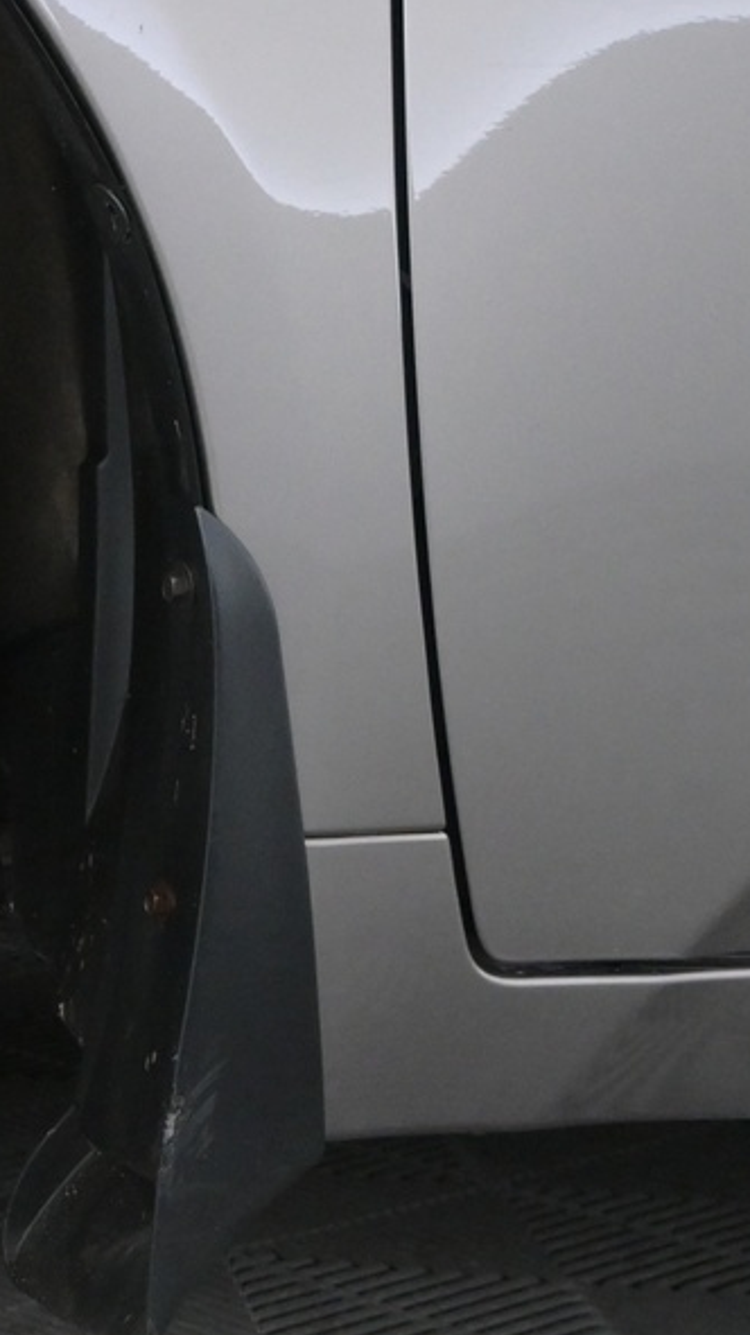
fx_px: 3201
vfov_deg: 23.6
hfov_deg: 11.8
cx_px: -793
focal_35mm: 90
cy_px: 709
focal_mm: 21
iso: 2500
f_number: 4.5
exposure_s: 1/80
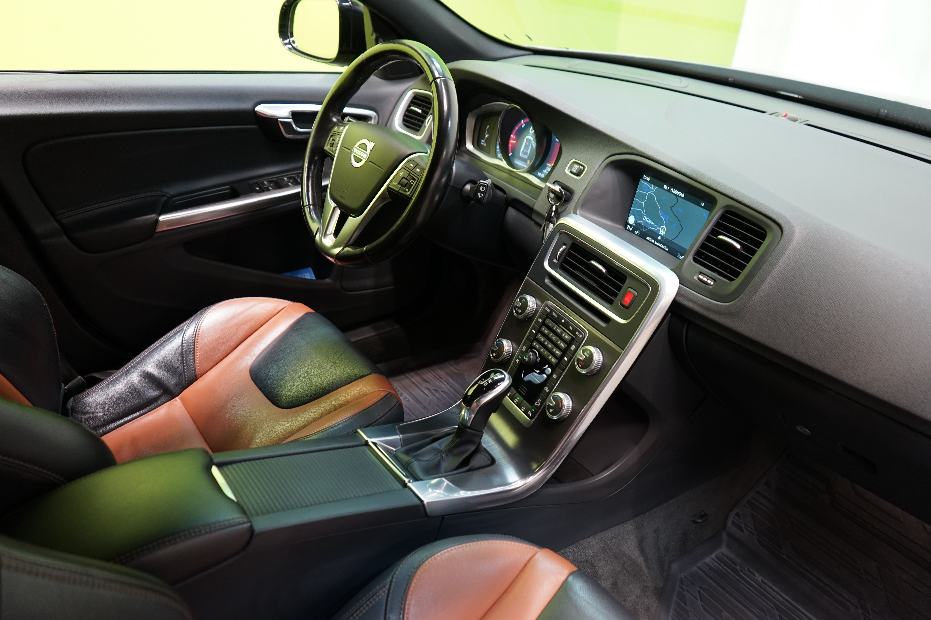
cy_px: 310
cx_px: 466
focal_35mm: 28
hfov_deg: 65.5
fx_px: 724
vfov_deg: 46.4
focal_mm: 28
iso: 1000
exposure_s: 1/30
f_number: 3.5
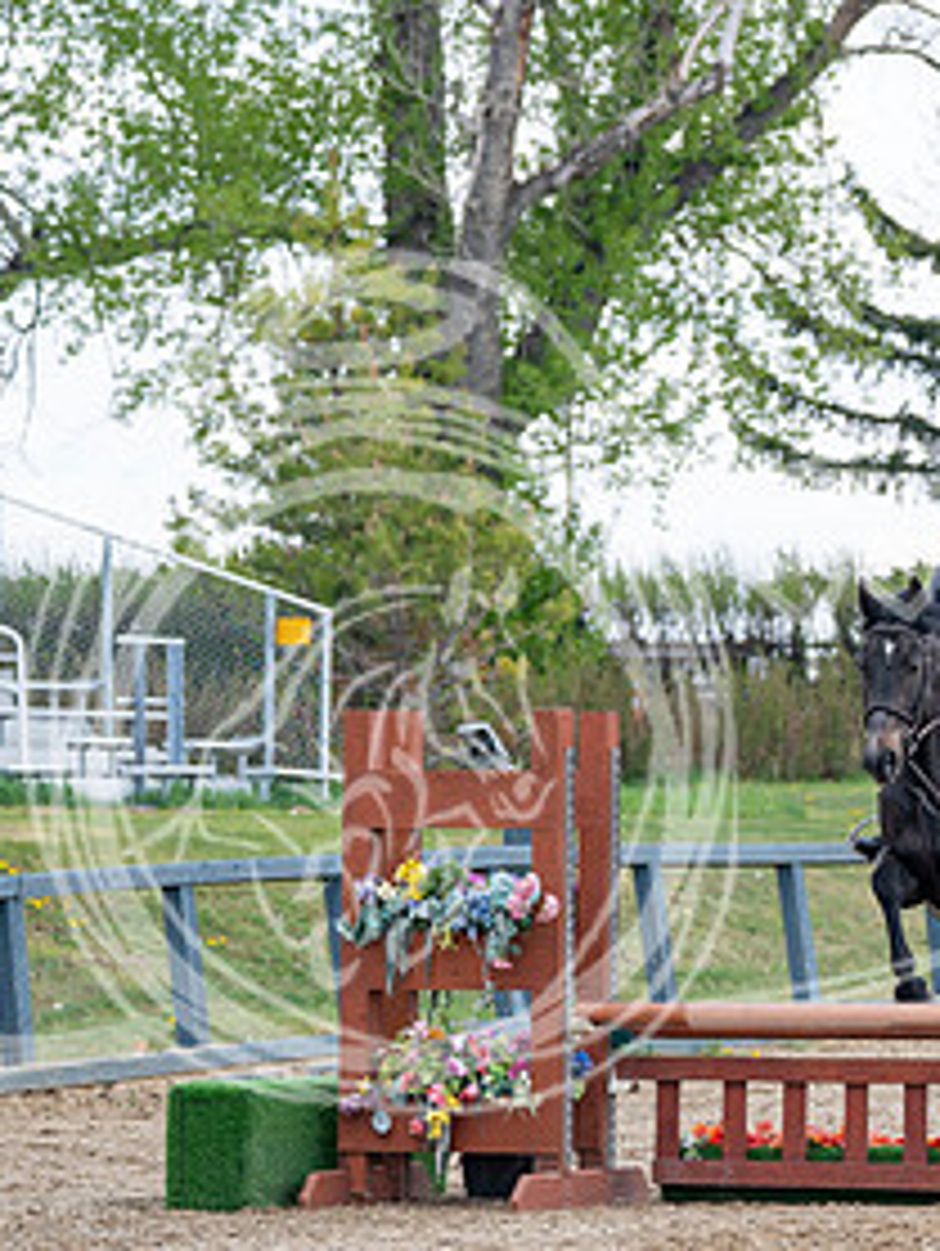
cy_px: 682
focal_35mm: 309
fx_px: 11171
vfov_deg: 6.4
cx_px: 1030
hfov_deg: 4.8
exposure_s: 1/160
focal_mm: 154
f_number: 5.6
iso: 100
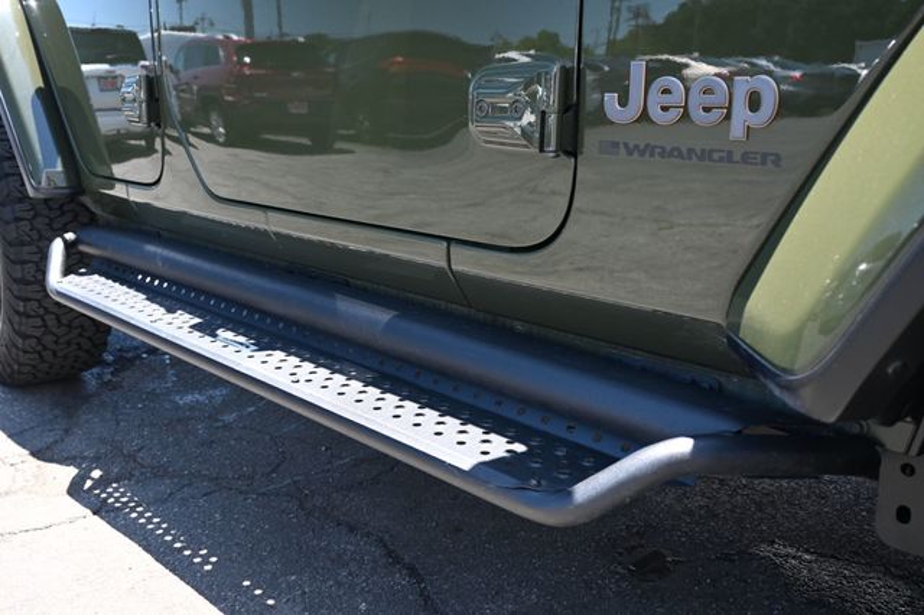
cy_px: 308
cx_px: 462
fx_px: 847
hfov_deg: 57.2
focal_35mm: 33
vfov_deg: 39.9
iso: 400
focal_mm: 22
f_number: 4
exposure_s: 1/250
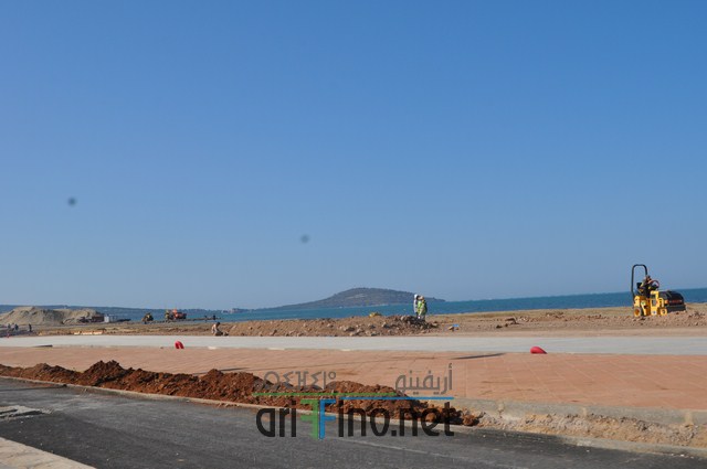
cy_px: 234
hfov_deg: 43.7
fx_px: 883
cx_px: 354
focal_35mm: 45
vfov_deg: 29.8
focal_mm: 30
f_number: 11
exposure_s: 1/500
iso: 200
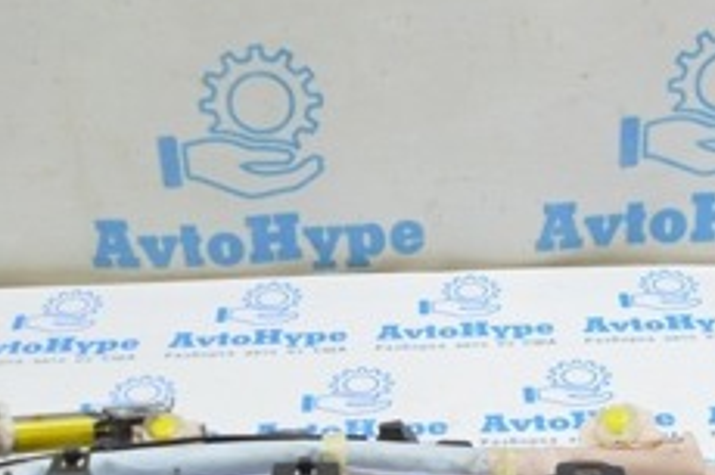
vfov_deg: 18.0
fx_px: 1488
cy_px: 377
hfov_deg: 26.9
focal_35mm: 75
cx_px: 438
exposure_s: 1/50
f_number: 3.5
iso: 400
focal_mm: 18
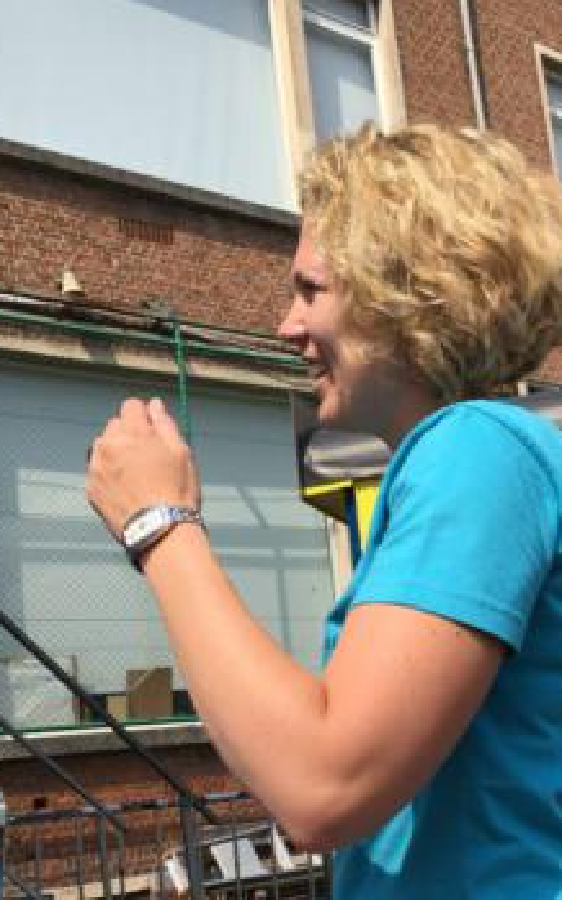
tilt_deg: +8.8
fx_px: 1079
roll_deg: +4.2
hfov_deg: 29.1
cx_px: 362
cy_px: 596
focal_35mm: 44
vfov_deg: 44.6
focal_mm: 4.15
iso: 25
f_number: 2.2
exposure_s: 1/1425
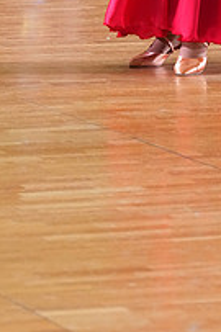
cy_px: -126
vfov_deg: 5.3
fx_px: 3560
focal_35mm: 386
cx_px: 66
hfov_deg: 3.6
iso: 3200
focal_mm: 135
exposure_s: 1/200
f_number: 5
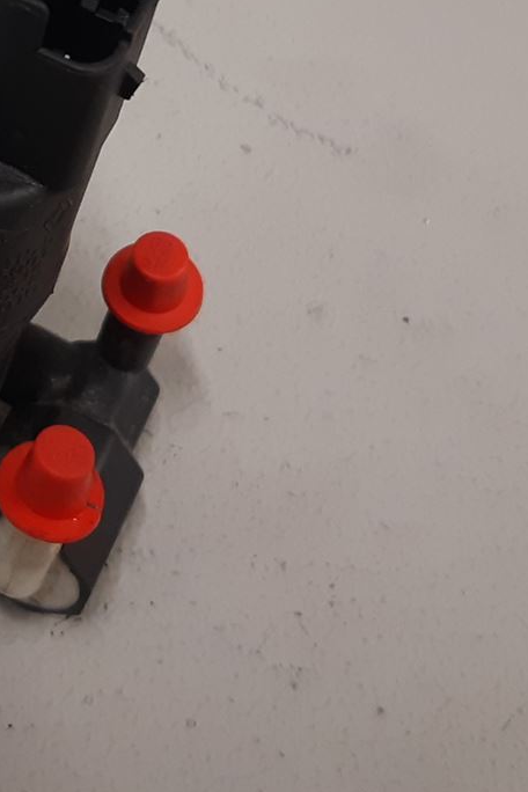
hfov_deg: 16.2
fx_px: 1782
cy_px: 45
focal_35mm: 81
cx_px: -95
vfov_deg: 24.2
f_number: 1.7
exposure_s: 1/50
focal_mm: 3.93
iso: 100
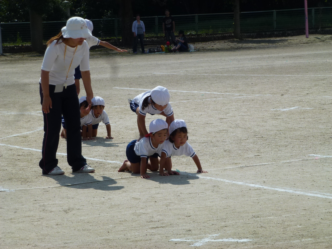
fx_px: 1487
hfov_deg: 12.7
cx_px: 166
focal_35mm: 155
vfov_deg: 9.6
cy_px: 124
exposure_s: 1/1300
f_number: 5.3
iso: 100
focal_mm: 27.7
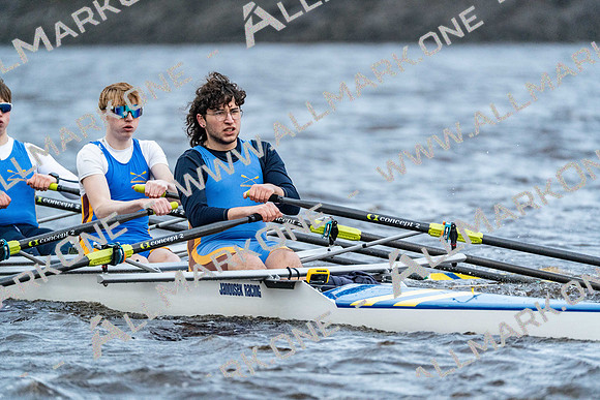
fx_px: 8918
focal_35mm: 535
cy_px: 200
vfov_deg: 2.6
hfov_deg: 3.9
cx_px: 300
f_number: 6.3
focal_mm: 535
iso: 6400
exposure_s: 1/1600
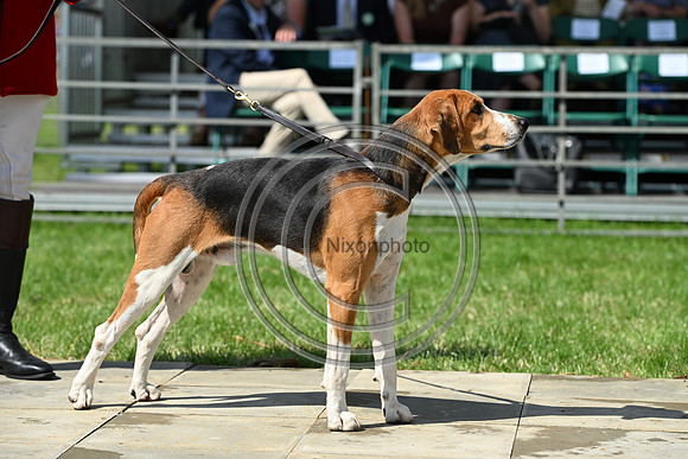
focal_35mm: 120
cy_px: 230
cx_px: 344
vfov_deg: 11.4
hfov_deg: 17.1
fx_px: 2294
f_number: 4.5
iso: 160
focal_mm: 120
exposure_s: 1/1250
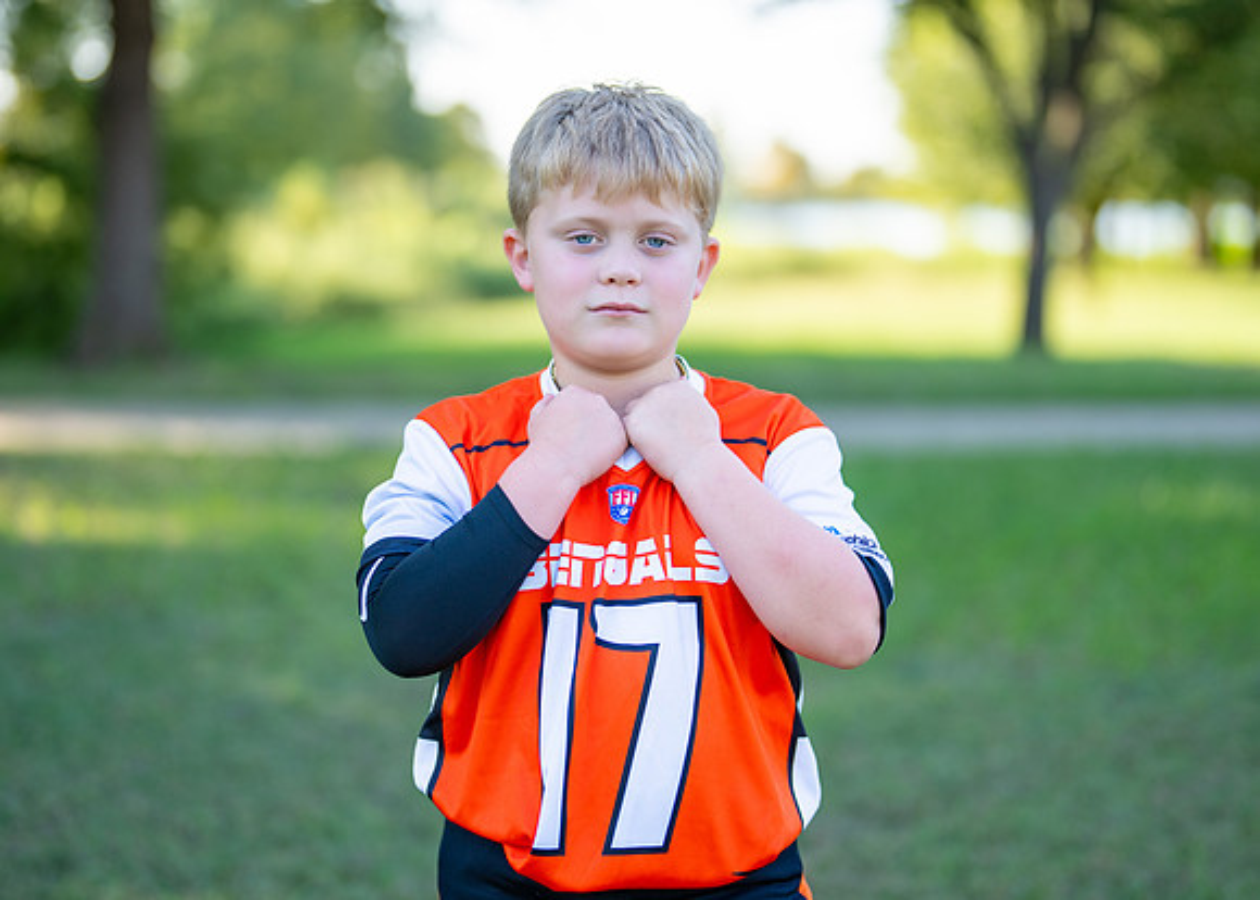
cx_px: 634
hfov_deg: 30.1
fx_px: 2340
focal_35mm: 65
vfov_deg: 21.8
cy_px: 434
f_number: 1.2
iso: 100
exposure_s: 1/1600
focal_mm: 50
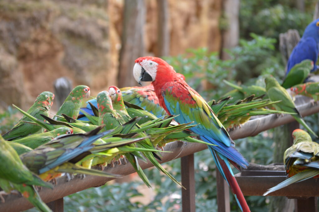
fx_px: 1541
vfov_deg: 7.9
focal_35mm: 174
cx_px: 160
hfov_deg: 11.8
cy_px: 106
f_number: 5.6
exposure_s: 1/125
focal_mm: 116
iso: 160
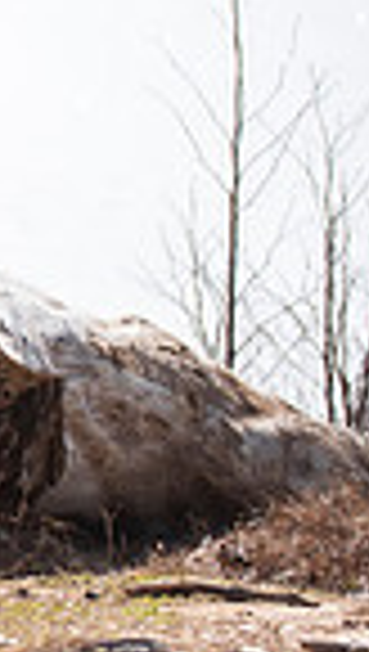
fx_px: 7986
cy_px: 56
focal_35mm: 461
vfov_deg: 4.7
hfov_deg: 2.6
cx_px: -828
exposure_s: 1/800
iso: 100
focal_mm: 110
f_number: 2.8
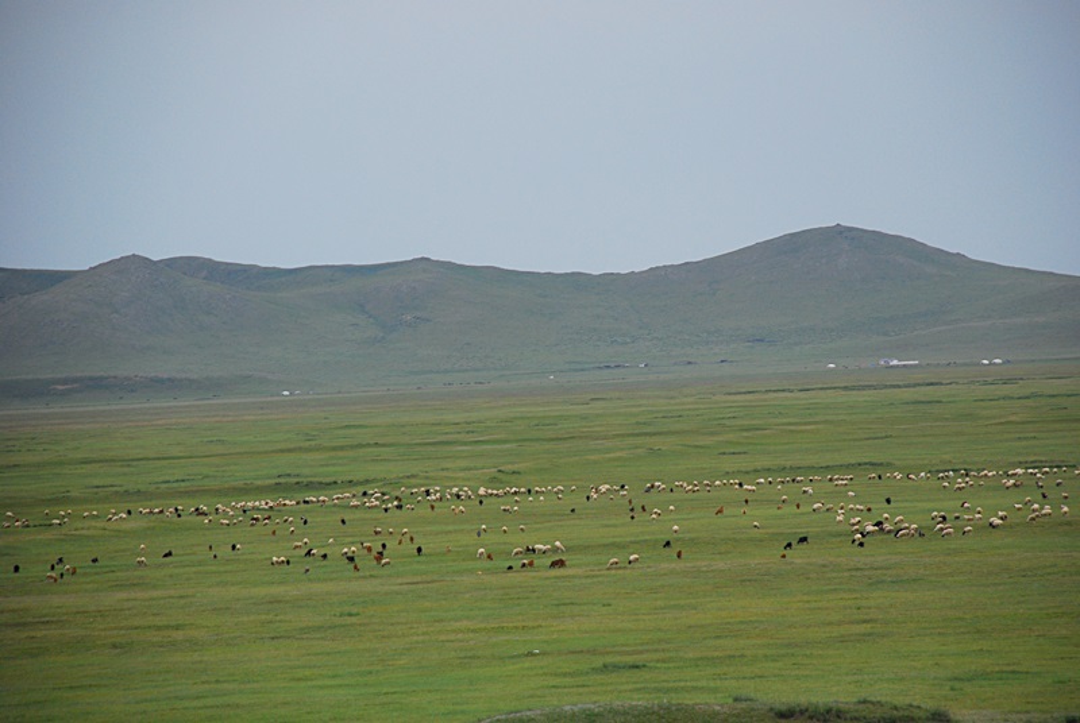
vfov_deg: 6.8
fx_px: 6084
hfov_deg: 10.1
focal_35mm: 202
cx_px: 540
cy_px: 362
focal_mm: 135
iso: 400
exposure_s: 1/800
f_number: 6.3
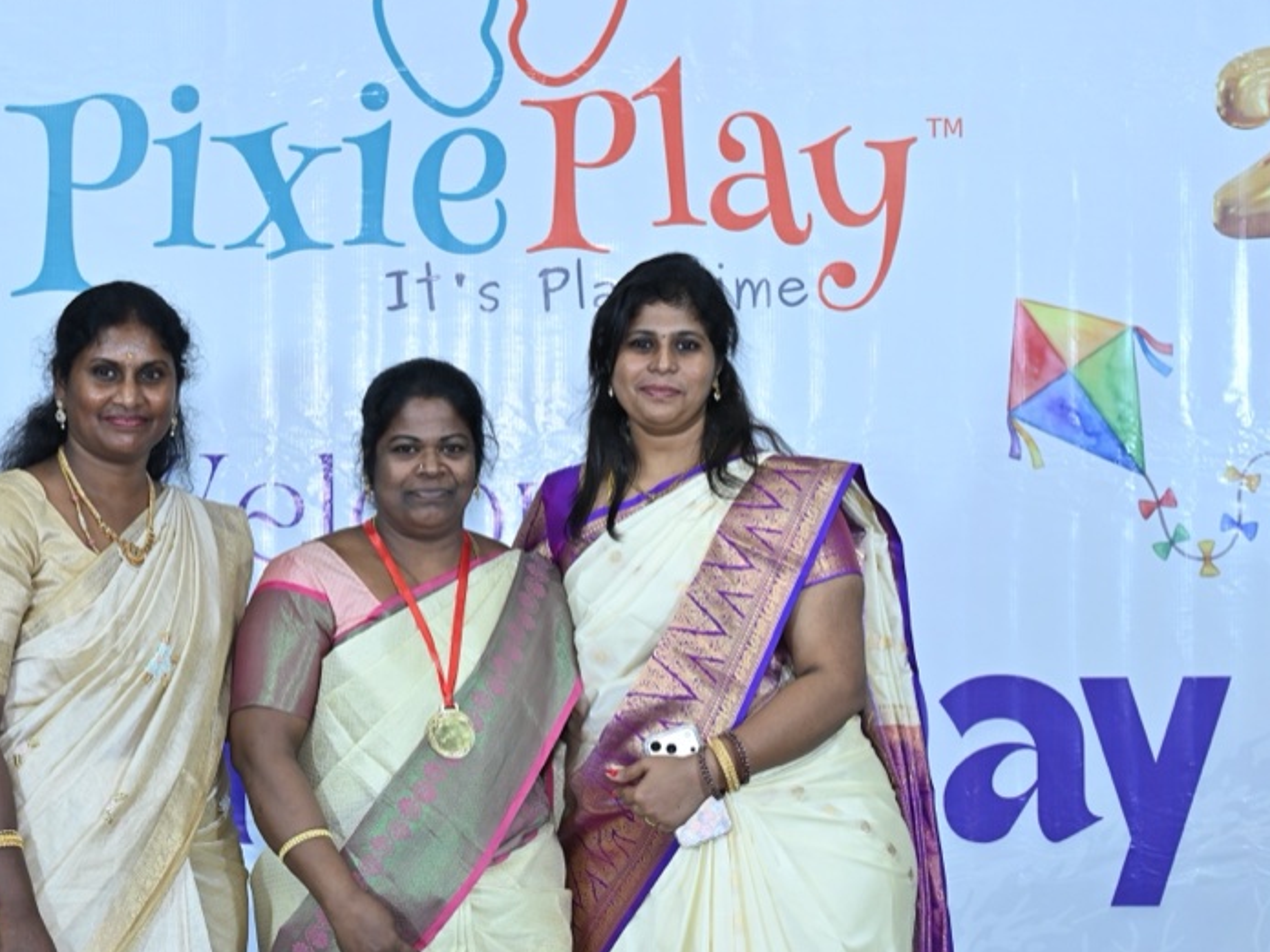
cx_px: 431
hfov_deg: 23.5
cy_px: 537
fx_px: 3045
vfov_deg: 17.8
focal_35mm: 83
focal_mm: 60
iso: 1000
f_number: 6.3
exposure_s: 1/160
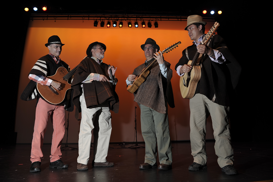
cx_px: 136
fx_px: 182
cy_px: 91
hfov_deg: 73.8
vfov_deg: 53.1
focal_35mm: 24
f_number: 4.5
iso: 500
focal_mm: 24
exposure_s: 1/80
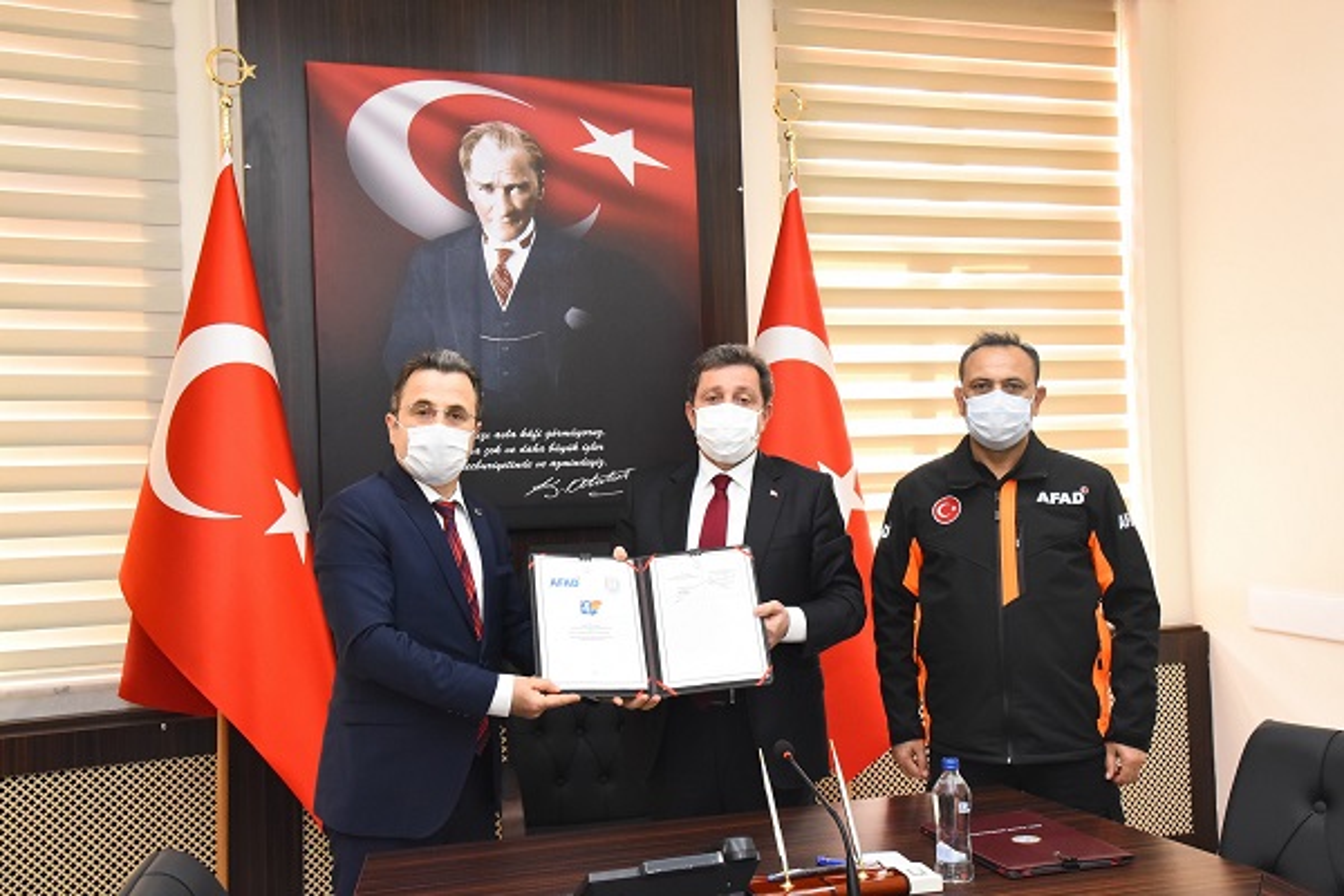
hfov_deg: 54.4
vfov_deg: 37.9
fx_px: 1307
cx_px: 672
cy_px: 448
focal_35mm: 35
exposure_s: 1/60
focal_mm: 35
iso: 5000
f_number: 11
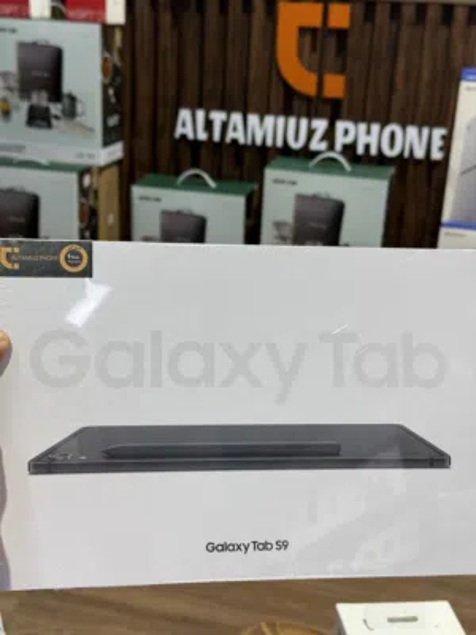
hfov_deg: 30.3
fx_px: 880
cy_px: 318
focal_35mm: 48
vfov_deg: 39.7
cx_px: 238
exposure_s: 1/100
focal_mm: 6.76
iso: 64
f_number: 1.78
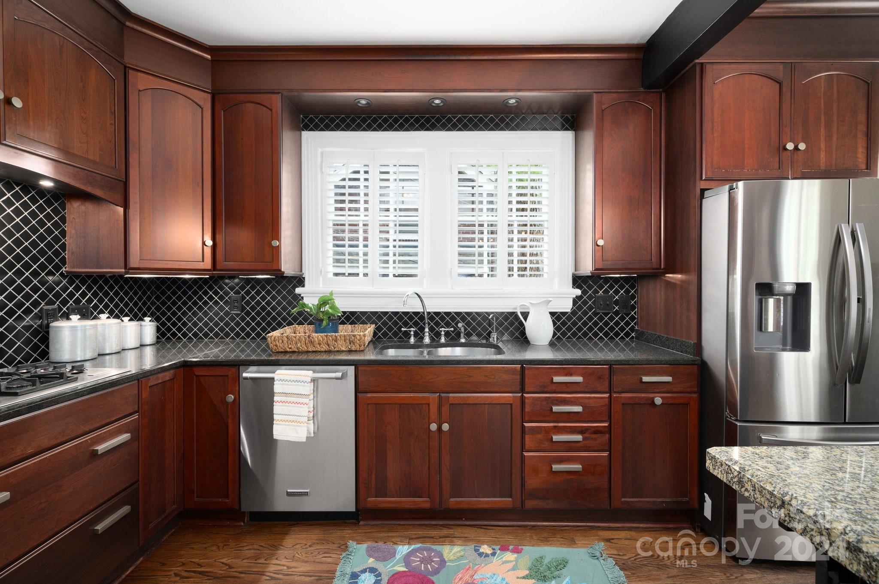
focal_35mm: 16
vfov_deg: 75.4
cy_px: 292
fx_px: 378
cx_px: 440
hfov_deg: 98.6
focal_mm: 15.5
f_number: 8
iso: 800
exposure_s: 1/6
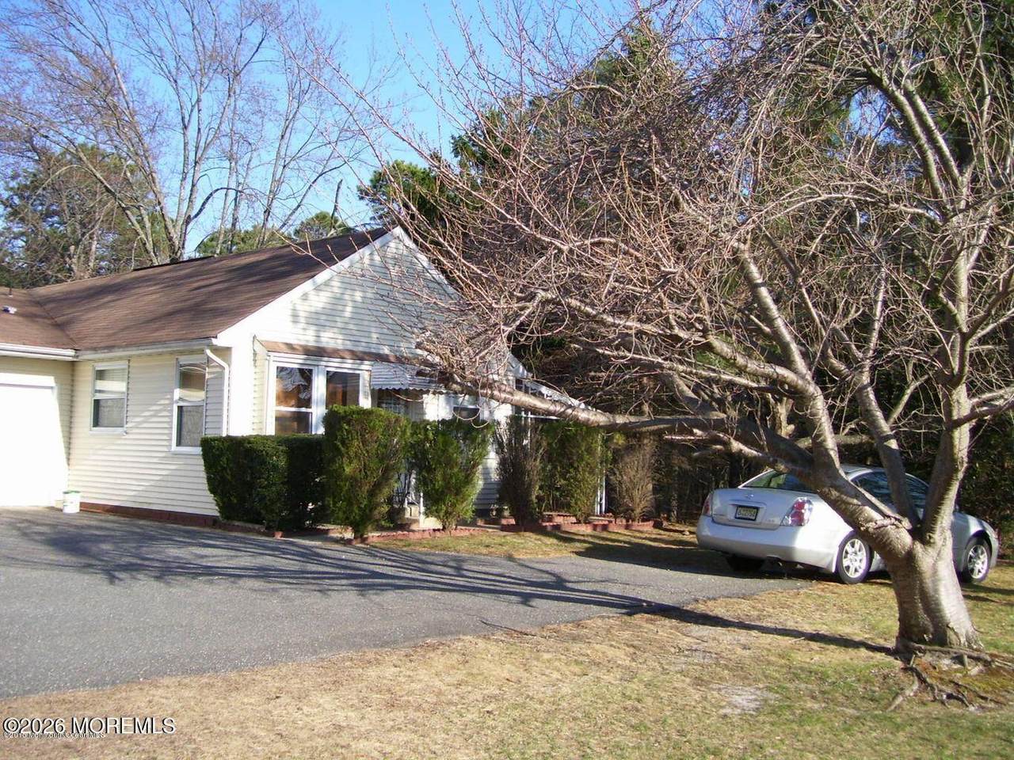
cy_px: 380
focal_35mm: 37
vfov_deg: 38.7
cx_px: 507
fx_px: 1084
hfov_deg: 50.1
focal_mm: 6
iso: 80
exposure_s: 1/750
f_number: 2.7
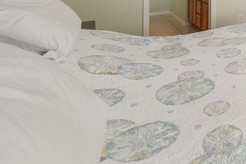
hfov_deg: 36.9
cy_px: -35
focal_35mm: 34
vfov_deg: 32.0
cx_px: 316
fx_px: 232
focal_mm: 13
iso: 400
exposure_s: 1/80
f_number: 8
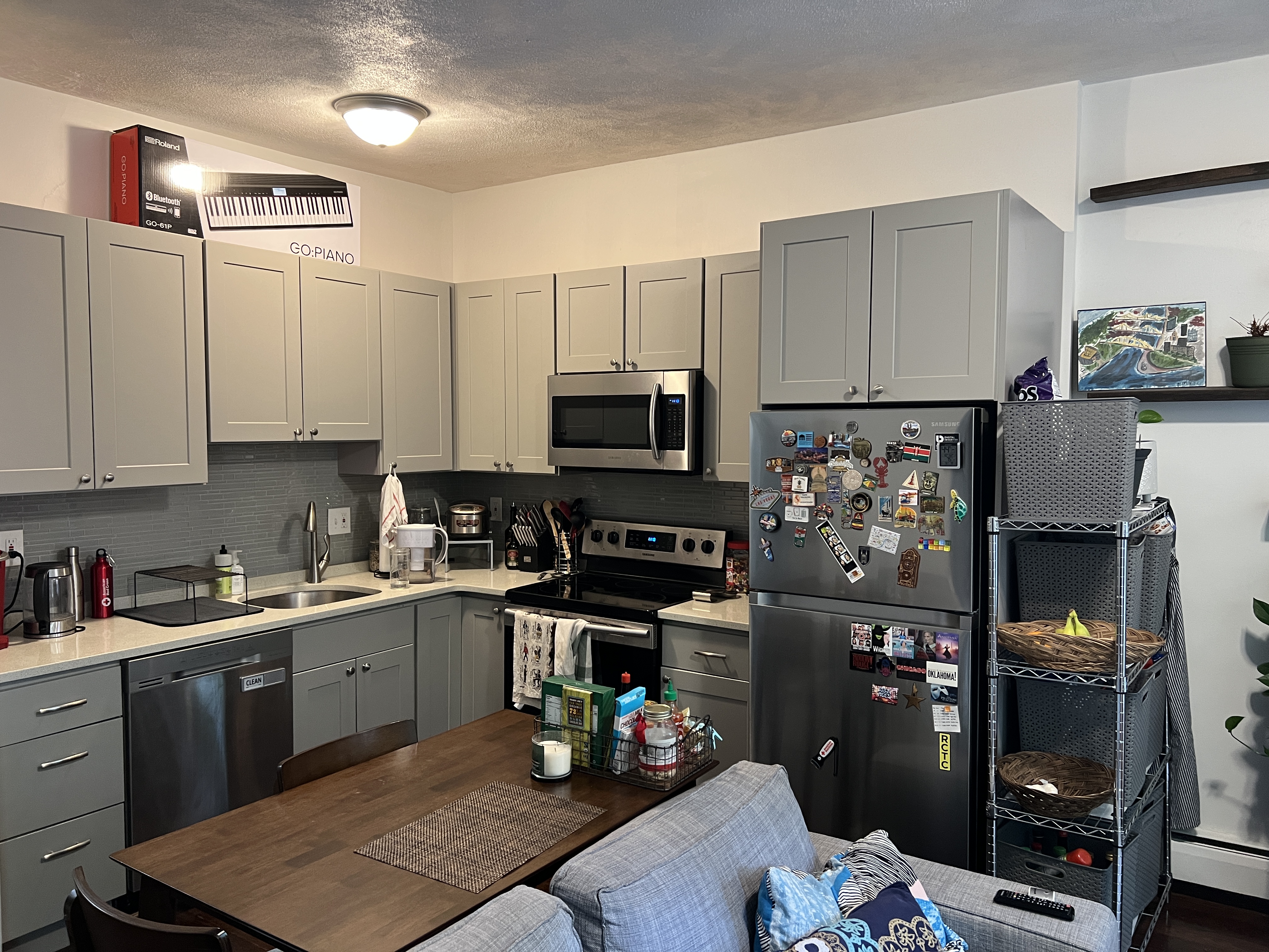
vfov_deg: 53.1
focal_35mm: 26
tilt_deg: -4.3
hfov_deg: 67.3
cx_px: 634
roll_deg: +0.7
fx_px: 953
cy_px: 476
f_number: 1.5
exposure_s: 1/60
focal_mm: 5.7
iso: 250
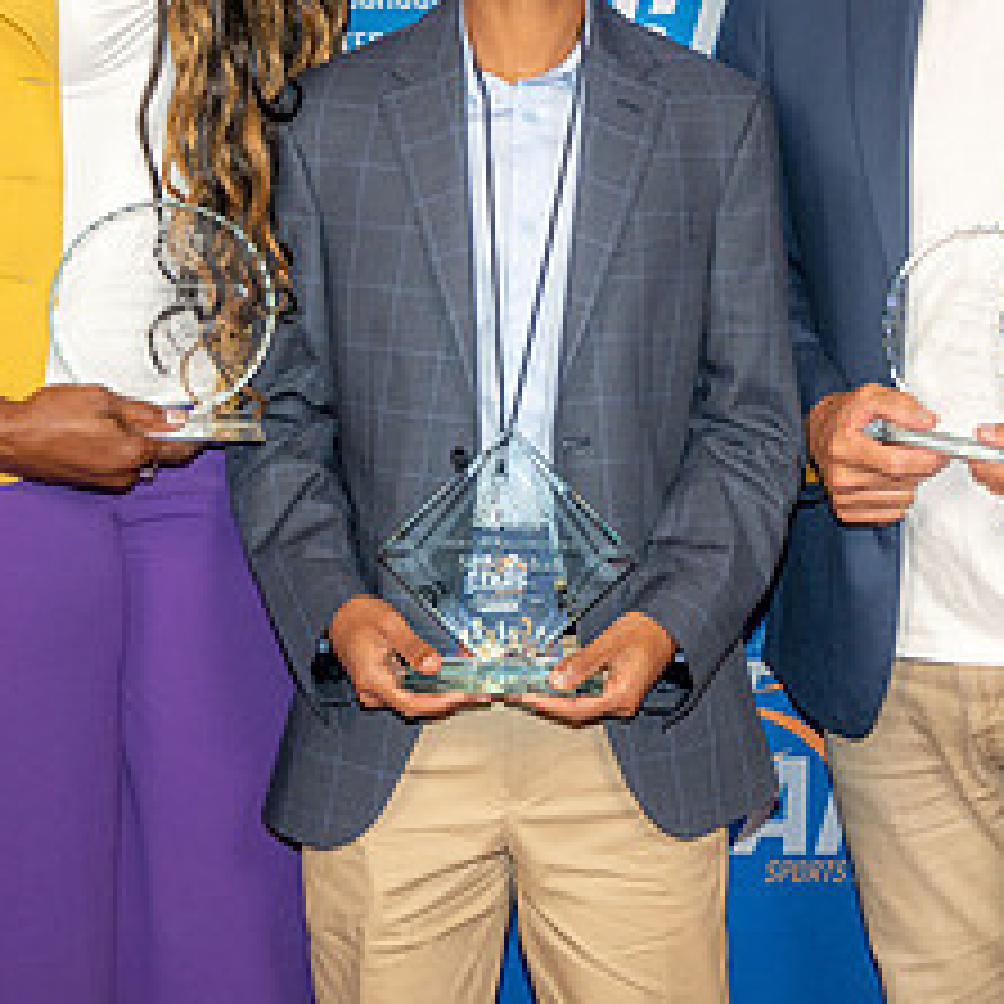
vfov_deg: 16.3
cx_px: 819
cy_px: 218
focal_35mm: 106
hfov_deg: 16.3
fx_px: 3478
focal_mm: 48
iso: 320
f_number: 3.2
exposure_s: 1/160
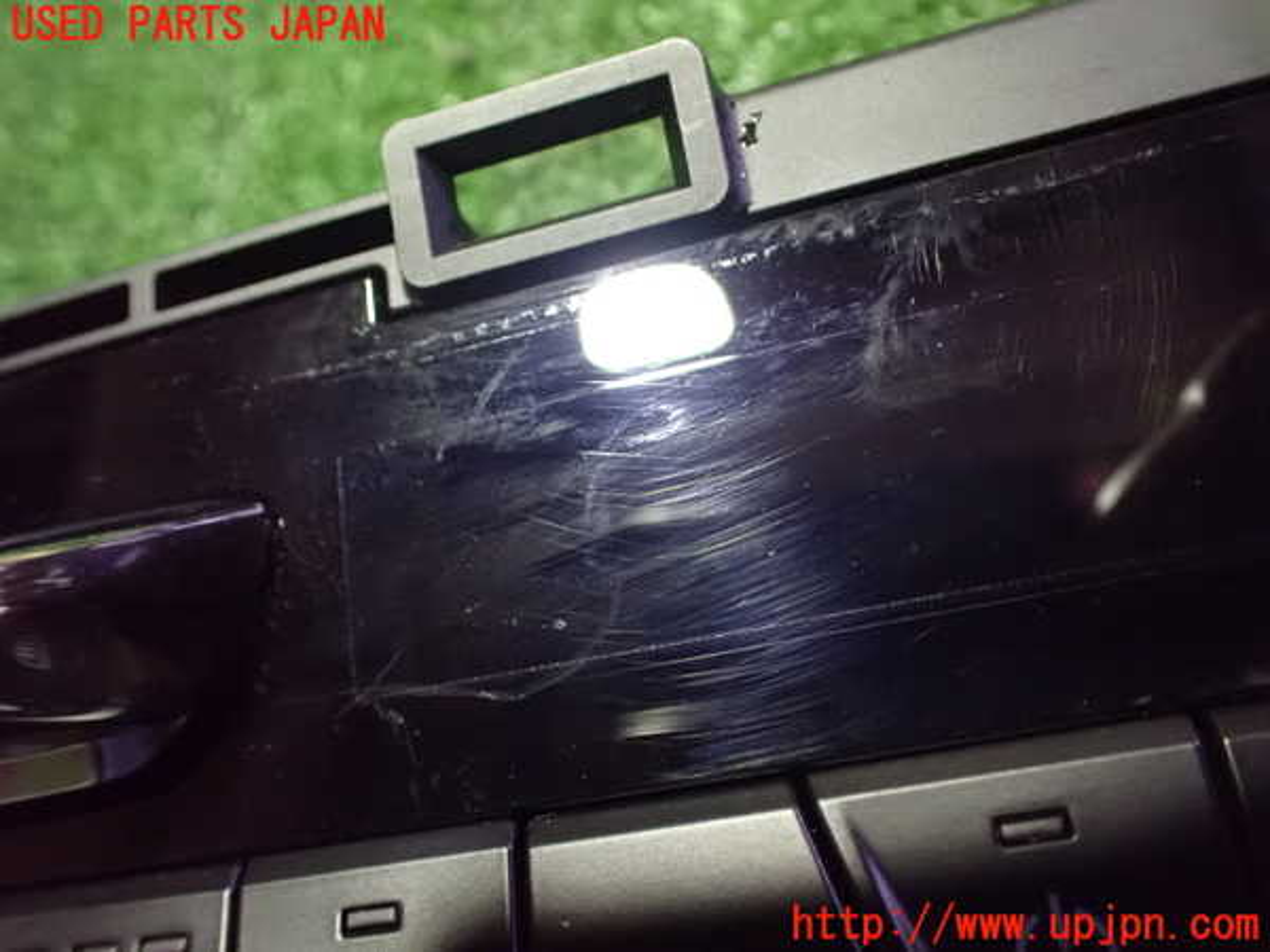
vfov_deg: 46.8
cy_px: 476
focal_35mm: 30
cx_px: 635
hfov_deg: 60.0
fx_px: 1101
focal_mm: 5.4
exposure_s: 1/30
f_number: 2.3
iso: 1600
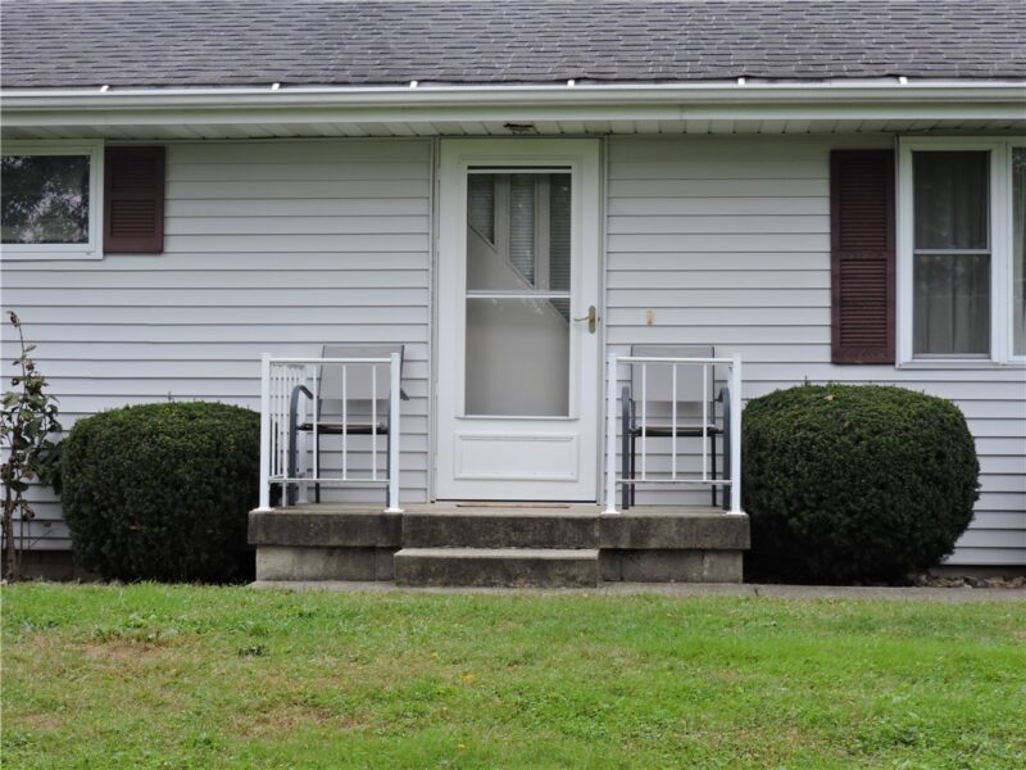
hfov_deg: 27.8
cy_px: 385
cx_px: 513
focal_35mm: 70
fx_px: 2075
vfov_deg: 21.0
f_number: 3.9
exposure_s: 1/100
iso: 100
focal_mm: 12.5
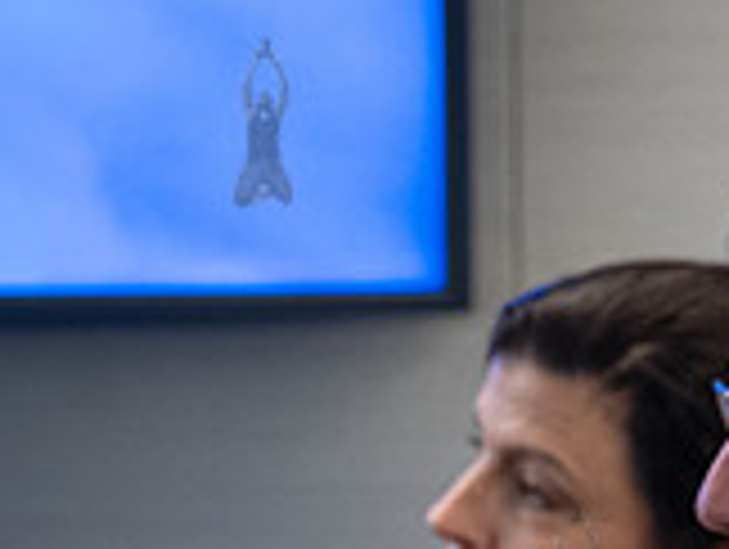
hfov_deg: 5.2
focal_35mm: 374
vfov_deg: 4.0
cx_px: 1215
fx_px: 7888
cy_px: 712
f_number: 4
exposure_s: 1/250
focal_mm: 91
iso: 5000
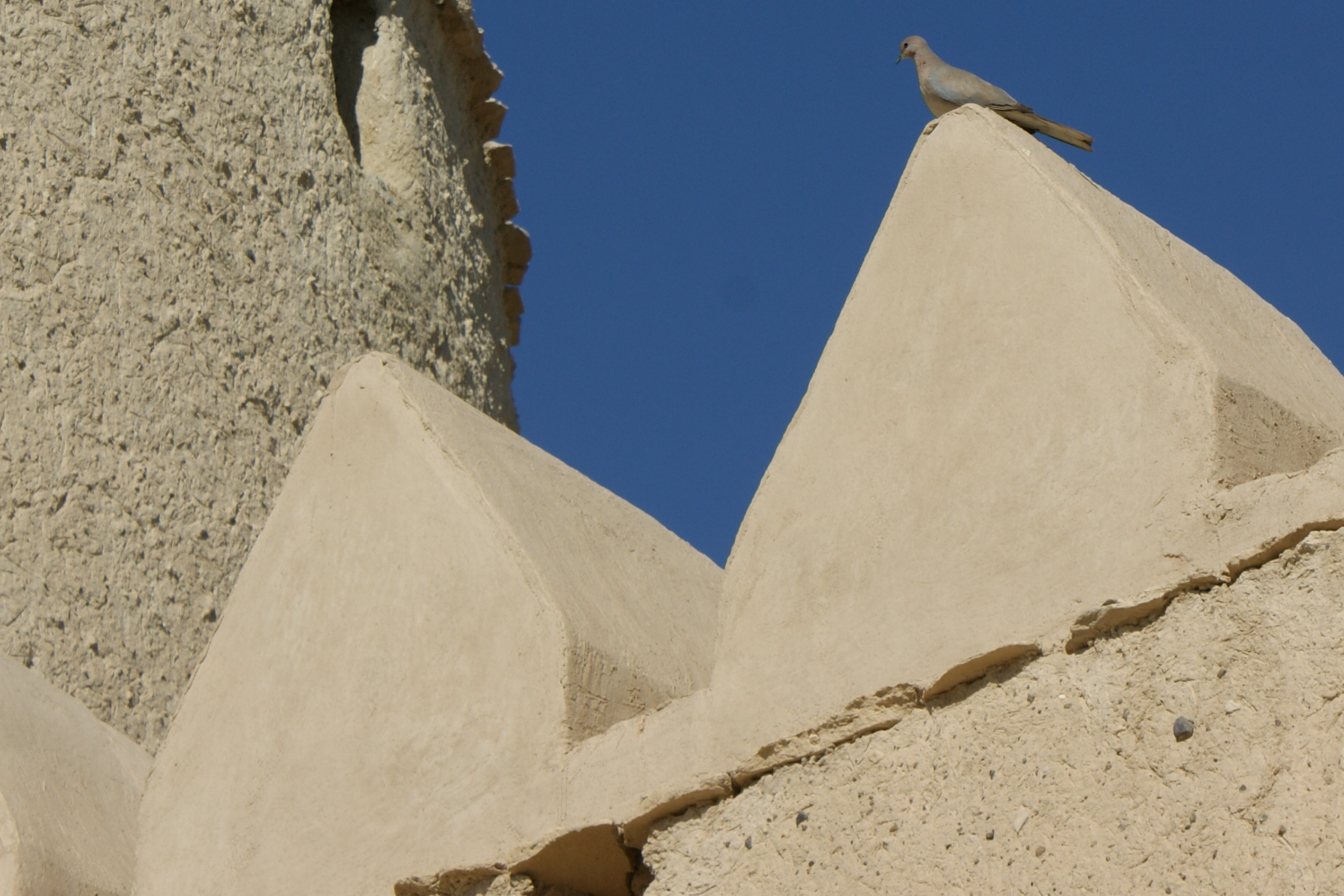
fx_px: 7467
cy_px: 138
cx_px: 944
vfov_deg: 6.9
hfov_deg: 10.3
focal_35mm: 200
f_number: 13
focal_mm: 70
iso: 100
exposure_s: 1/250
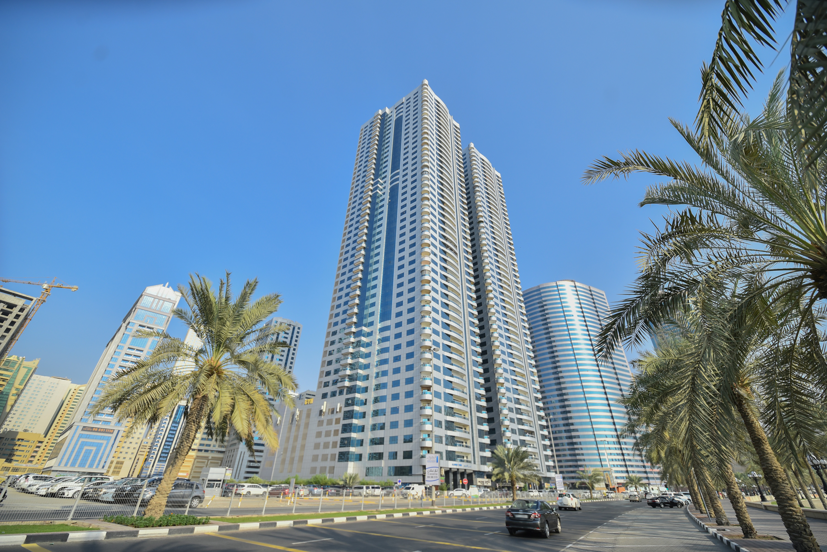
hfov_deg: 104.2
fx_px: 322
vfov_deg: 81.3
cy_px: 276
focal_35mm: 14
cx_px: 414
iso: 250
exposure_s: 1/2000
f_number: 3.5
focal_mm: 14
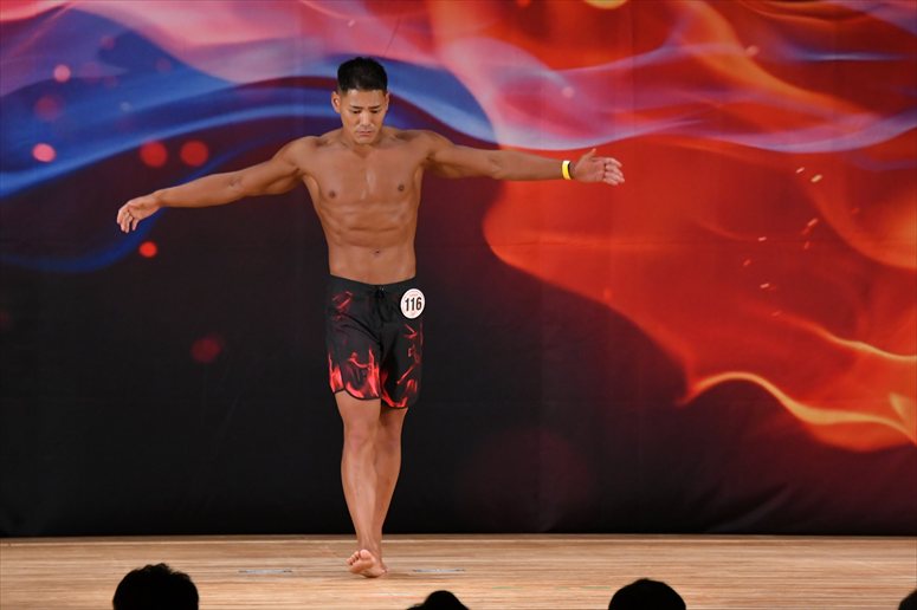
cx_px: 458
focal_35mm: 255
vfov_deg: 5.4
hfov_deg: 8.1
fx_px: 6492
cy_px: 305
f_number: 5.6
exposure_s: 1/400
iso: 3200
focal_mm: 170
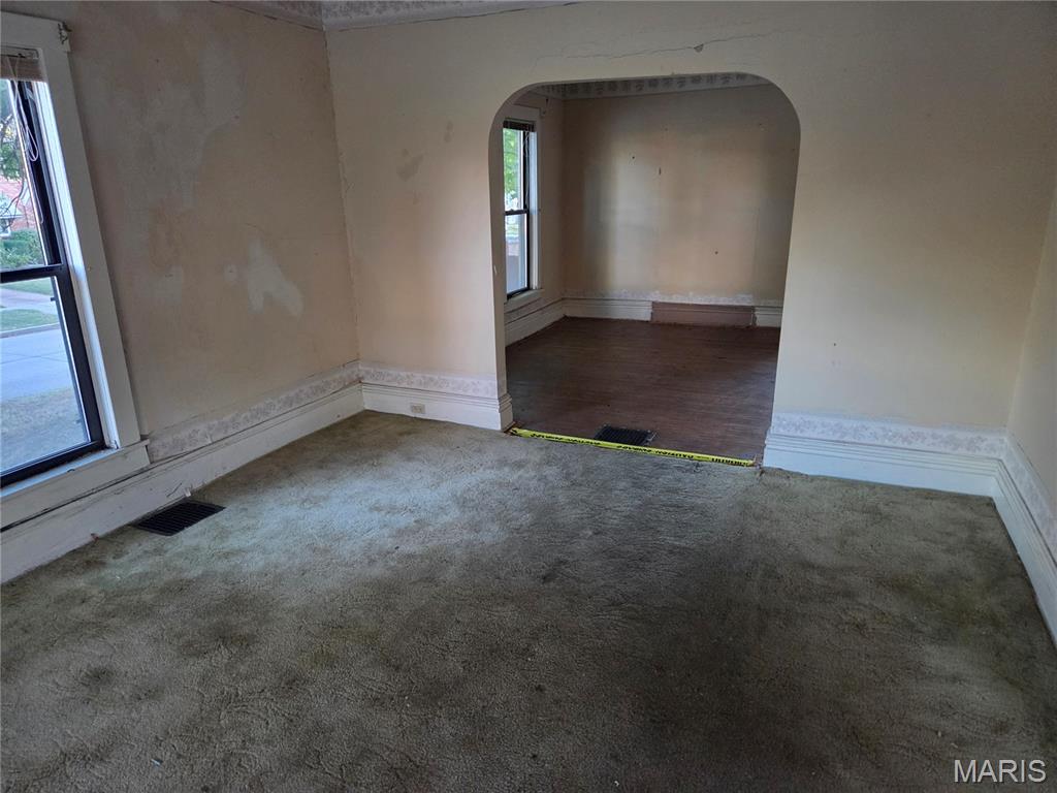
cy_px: 396
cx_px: 528
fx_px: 702
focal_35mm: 23
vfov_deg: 58.9
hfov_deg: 73.9
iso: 1600
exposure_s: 1/120
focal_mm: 5.4
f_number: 1.8
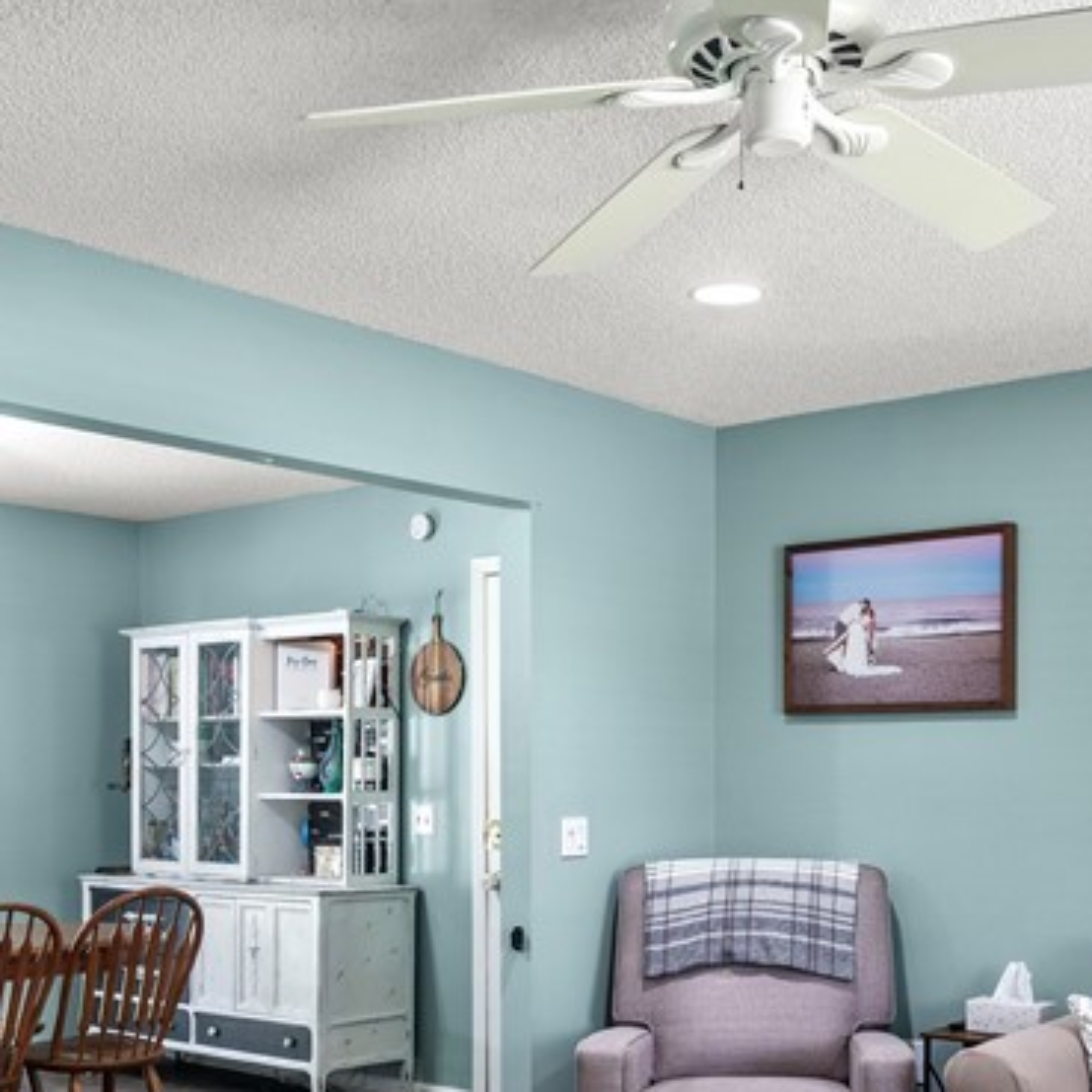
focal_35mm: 41
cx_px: 660
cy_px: 778
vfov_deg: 39.9
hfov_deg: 40.5
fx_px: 1472
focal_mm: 11
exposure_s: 1/1.25
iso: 250
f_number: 7.1
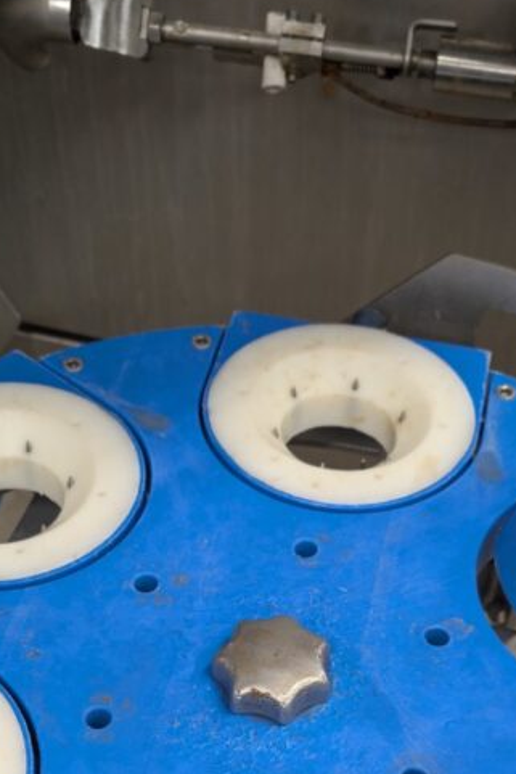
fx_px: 1139
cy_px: 745
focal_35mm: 53
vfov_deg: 34.6
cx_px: 257
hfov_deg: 25.5
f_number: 1.68
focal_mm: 6.9
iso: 91
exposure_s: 1/16.7
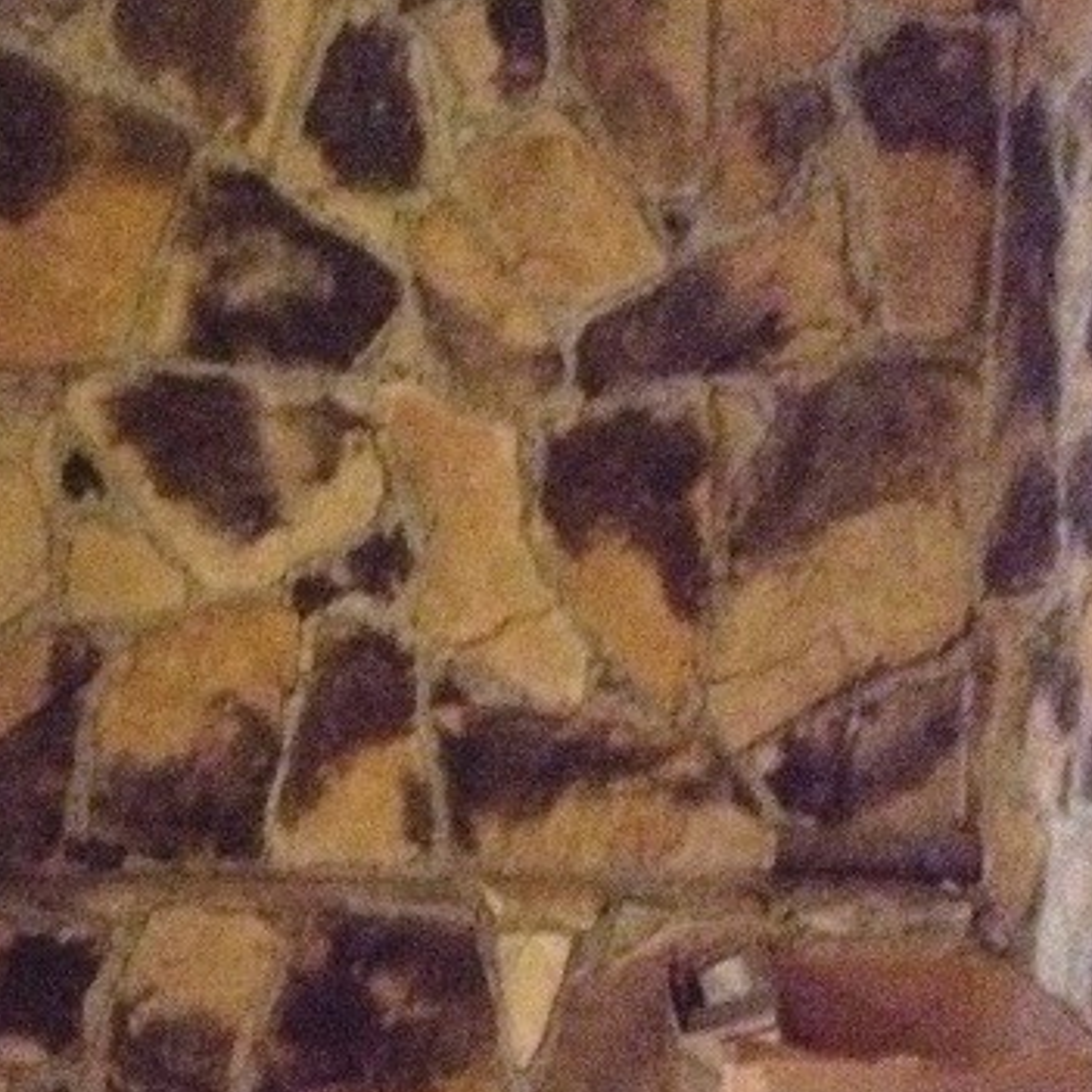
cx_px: 205
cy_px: 614
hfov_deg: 20.2
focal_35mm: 85
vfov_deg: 20.4
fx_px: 3034
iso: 640
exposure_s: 1/15
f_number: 2.4
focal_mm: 3.3
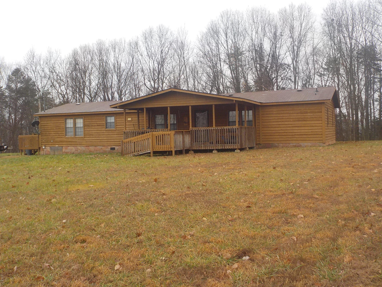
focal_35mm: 38
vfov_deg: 37.7
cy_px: 144
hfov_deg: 49.0
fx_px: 419
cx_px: 191
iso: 125
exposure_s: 1/200
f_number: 3.7
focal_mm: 5.2
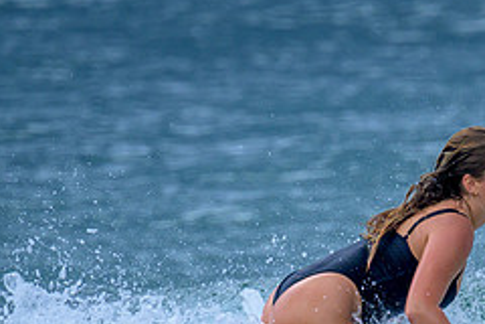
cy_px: 324
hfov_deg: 1.3
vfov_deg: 0.9
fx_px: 20840
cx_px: 470
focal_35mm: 1547
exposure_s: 1/2000
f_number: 8
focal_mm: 560
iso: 900
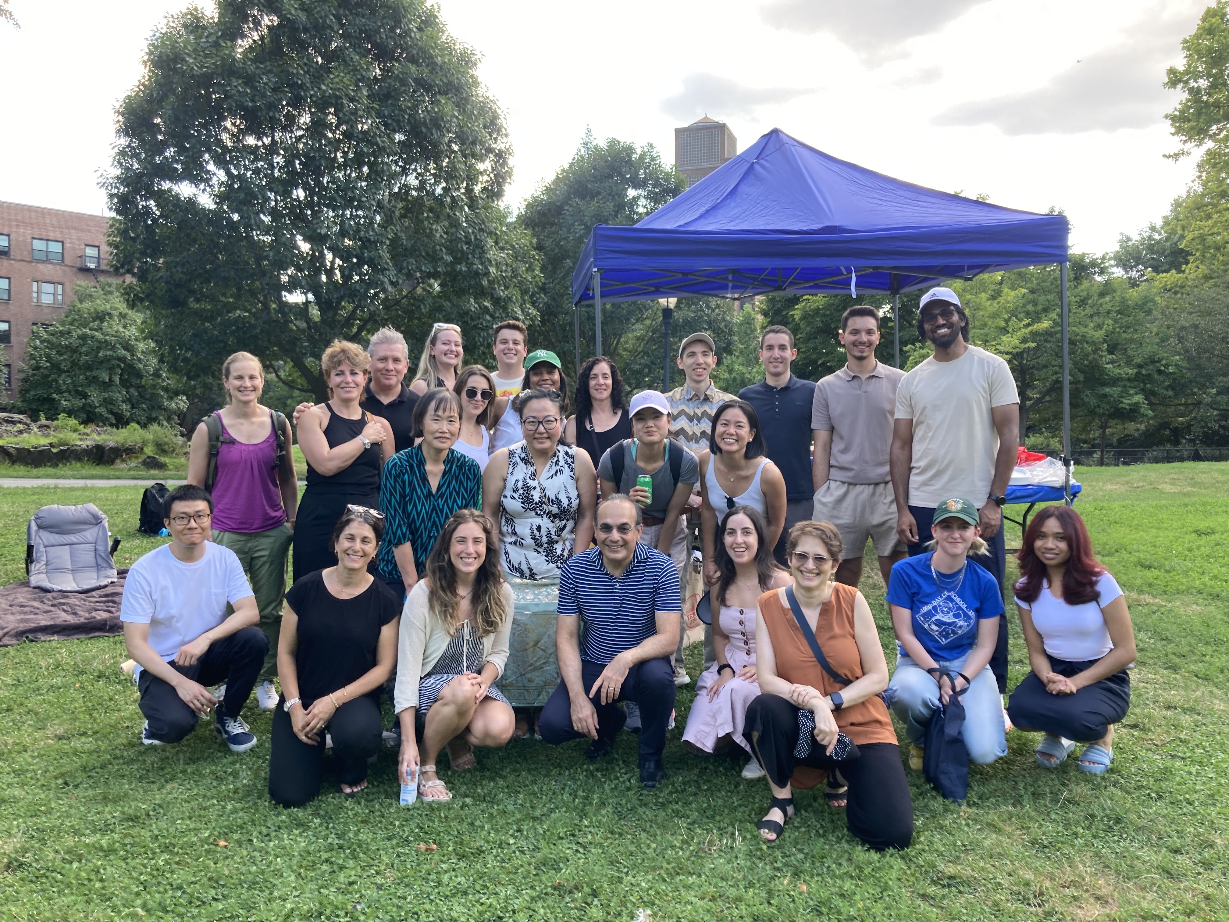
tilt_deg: -1.1
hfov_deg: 63.4
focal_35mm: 28
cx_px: 614
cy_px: 461
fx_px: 994
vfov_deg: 49.7
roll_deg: -0.2
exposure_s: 1/121
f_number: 1.8
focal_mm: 3.99
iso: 20
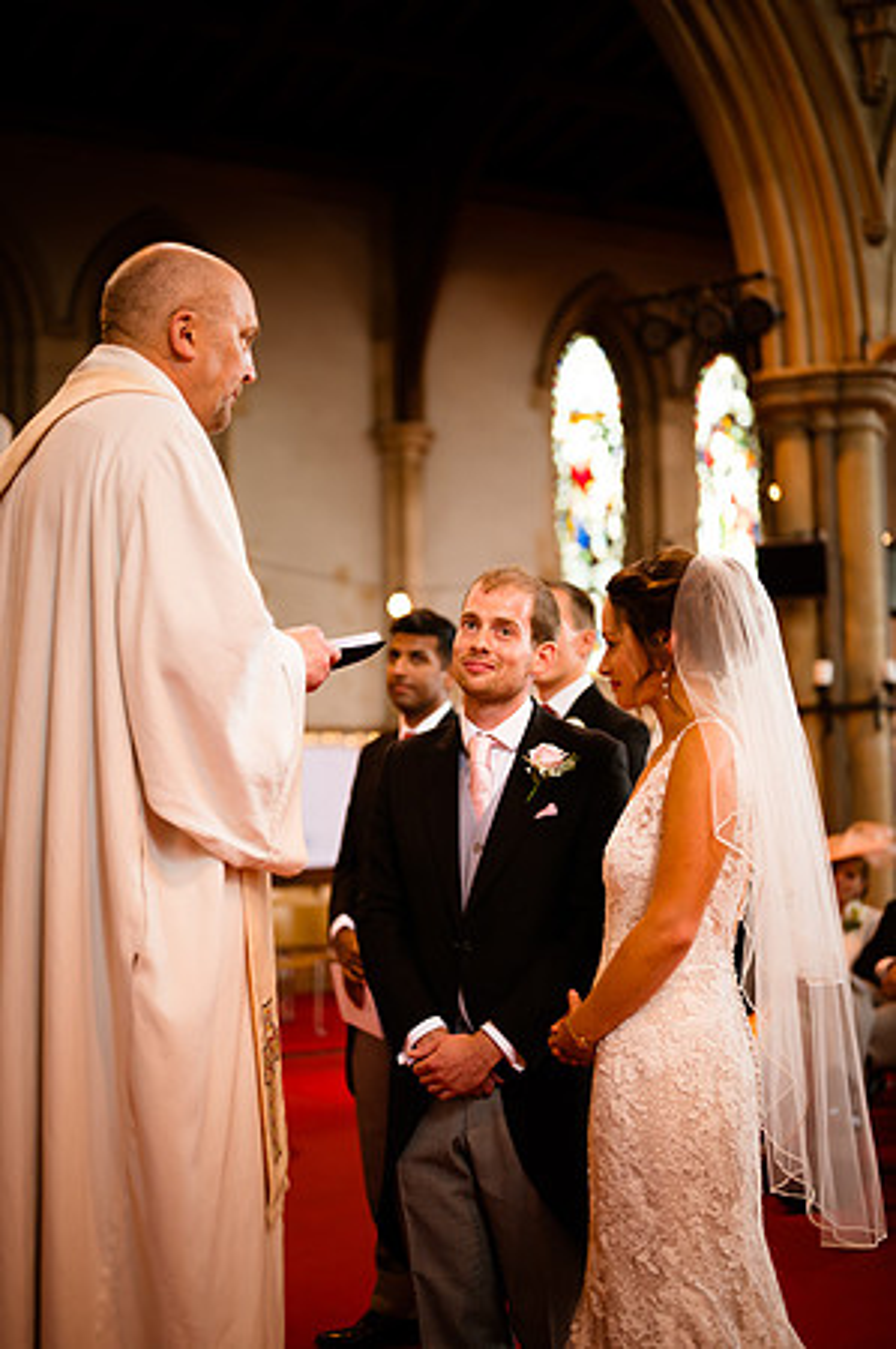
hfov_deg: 26.9
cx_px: 448
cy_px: 674
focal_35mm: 50
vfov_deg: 39.6
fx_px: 1871
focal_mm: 50
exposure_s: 1/160
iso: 800
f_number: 1.8
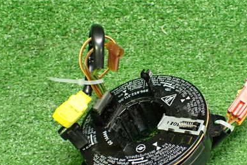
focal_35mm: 49
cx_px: 151
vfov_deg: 27.4
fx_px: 336
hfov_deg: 40.1
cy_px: 111
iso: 800
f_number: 2.3
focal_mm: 5.4
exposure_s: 1/40
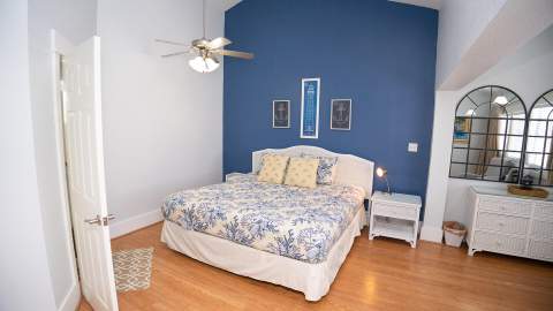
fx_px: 253
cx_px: 276
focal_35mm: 17
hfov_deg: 95.0
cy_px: 156
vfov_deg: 63.1
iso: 400
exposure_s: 1/160
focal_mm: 16.5
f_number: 4
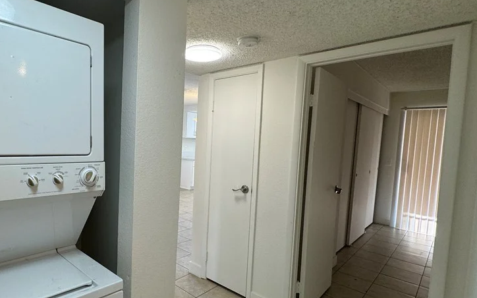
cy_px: 159
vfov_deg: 57.2
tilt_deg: -4.2
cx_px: 166
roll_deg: -1.4
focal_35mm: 21
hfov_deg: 80.0
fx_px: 273
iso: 100
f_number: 2.2
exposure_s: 1/120
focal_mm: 2.22
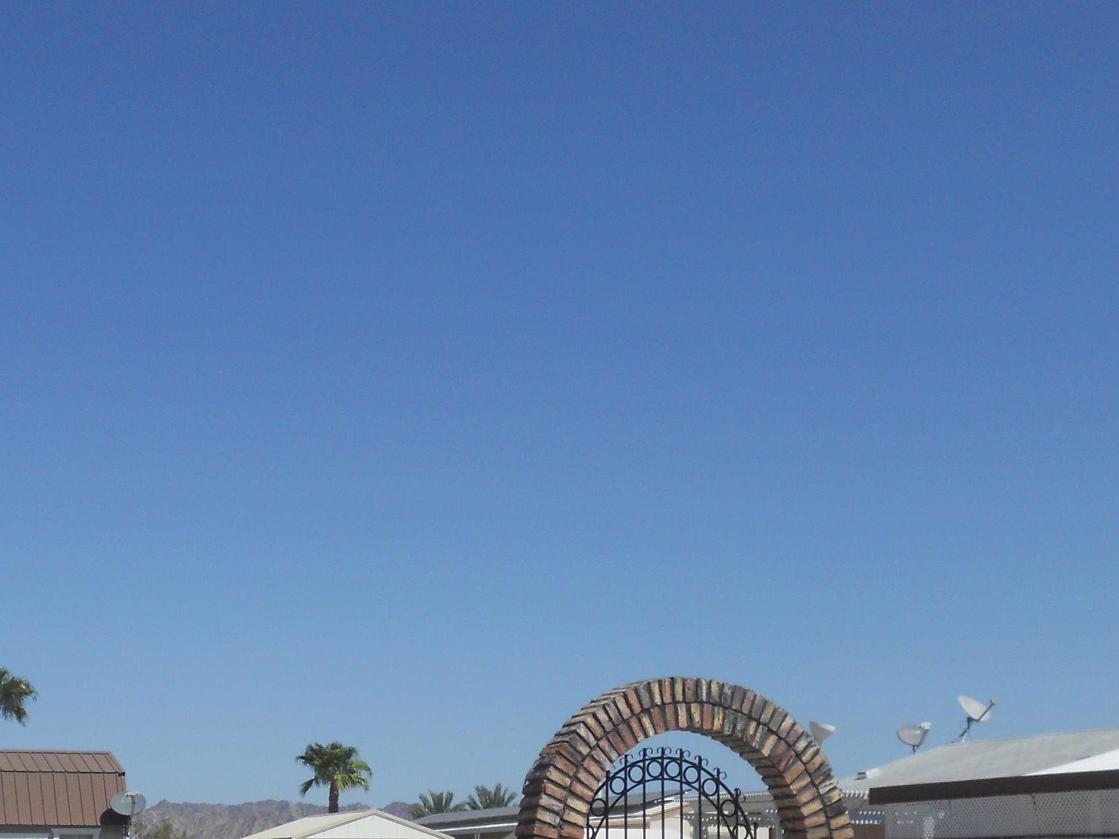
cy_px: 746
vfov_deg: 20.9
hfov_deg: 28.0
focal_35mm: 69
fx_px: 2231
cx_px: 385
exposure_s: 1/1250
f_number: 3.9
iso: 80
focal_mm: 6.9
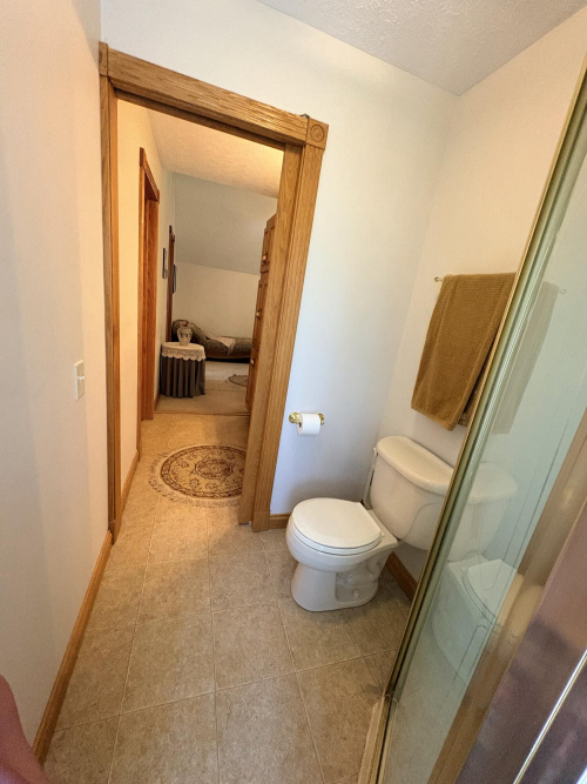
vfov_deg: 102.1
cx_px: 294
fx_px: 317
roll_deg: -8.1
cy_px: 392
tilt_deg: -15.1
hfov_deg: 85.7
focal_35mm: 14
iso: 500
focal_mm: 2.22
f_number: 2.2
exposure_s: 1/60
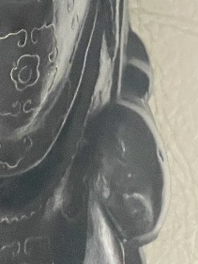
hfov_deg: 6.5
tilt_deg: -78.7
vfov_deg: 8.4
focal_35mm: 222
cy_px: -289
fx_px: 1692
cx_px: -164
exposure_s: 1/60
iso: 400
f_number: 2
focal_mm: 6
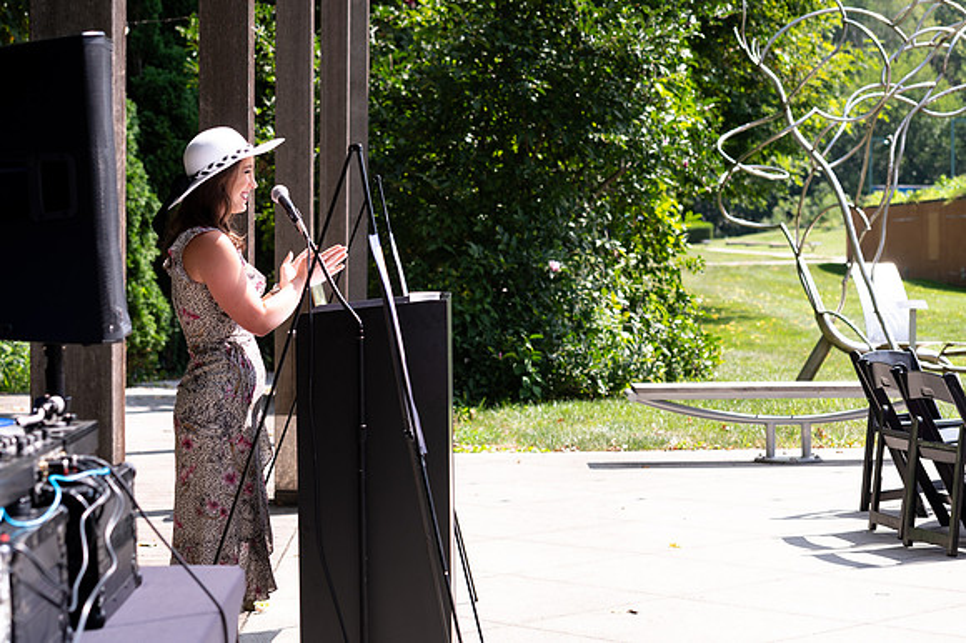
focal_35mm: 88
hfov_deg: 23.1
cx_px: 367
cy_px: 252
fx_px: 2360
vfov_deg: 15.5
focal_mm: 70
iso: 100
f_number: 4.5
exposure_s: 1/320
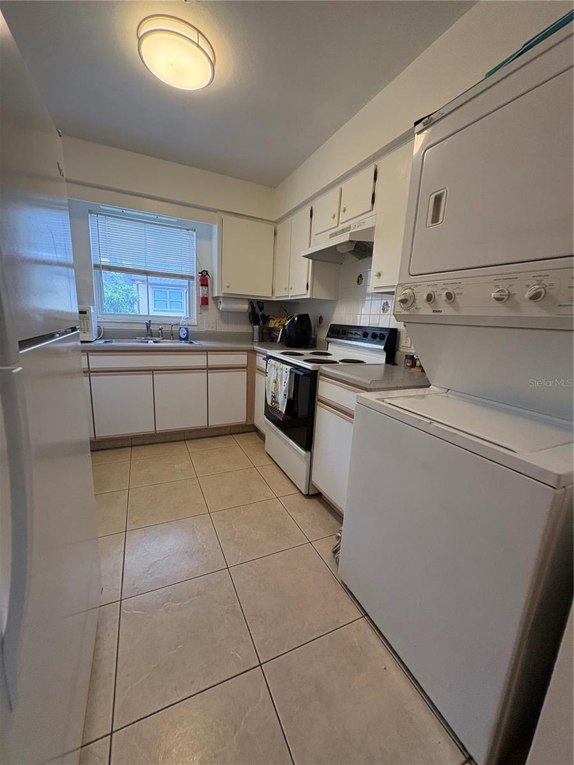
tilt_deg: -11.8
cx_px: 287
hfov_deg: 85.7
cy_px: 382
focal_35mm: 14
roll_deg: -2.8
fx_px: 310
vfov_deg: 102.1
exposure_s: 1/120
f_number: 2.2
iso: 320
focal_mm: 2.22
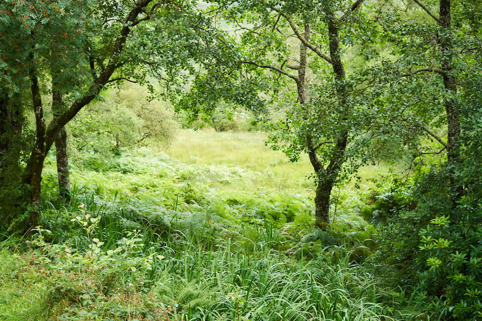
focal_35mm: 55
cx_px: 222
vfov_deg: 24.6
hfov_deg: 36.2
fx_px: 736
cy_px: 151
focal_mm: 50
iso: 200
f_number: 4
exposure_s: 1/160
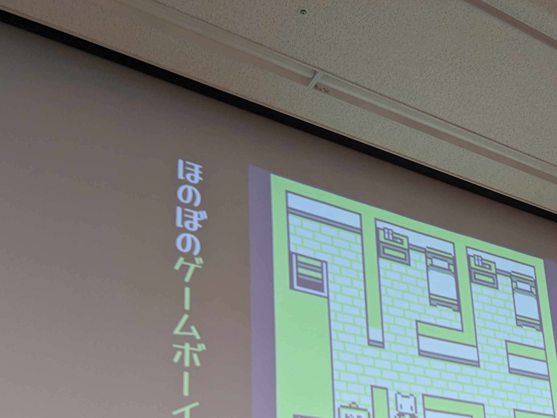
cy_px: 382
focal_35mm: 50
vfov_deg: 27.9
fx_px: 805
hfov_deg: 37.5
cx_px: 397
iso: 97
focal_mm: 4.38
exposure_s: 1/100
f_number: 1.73
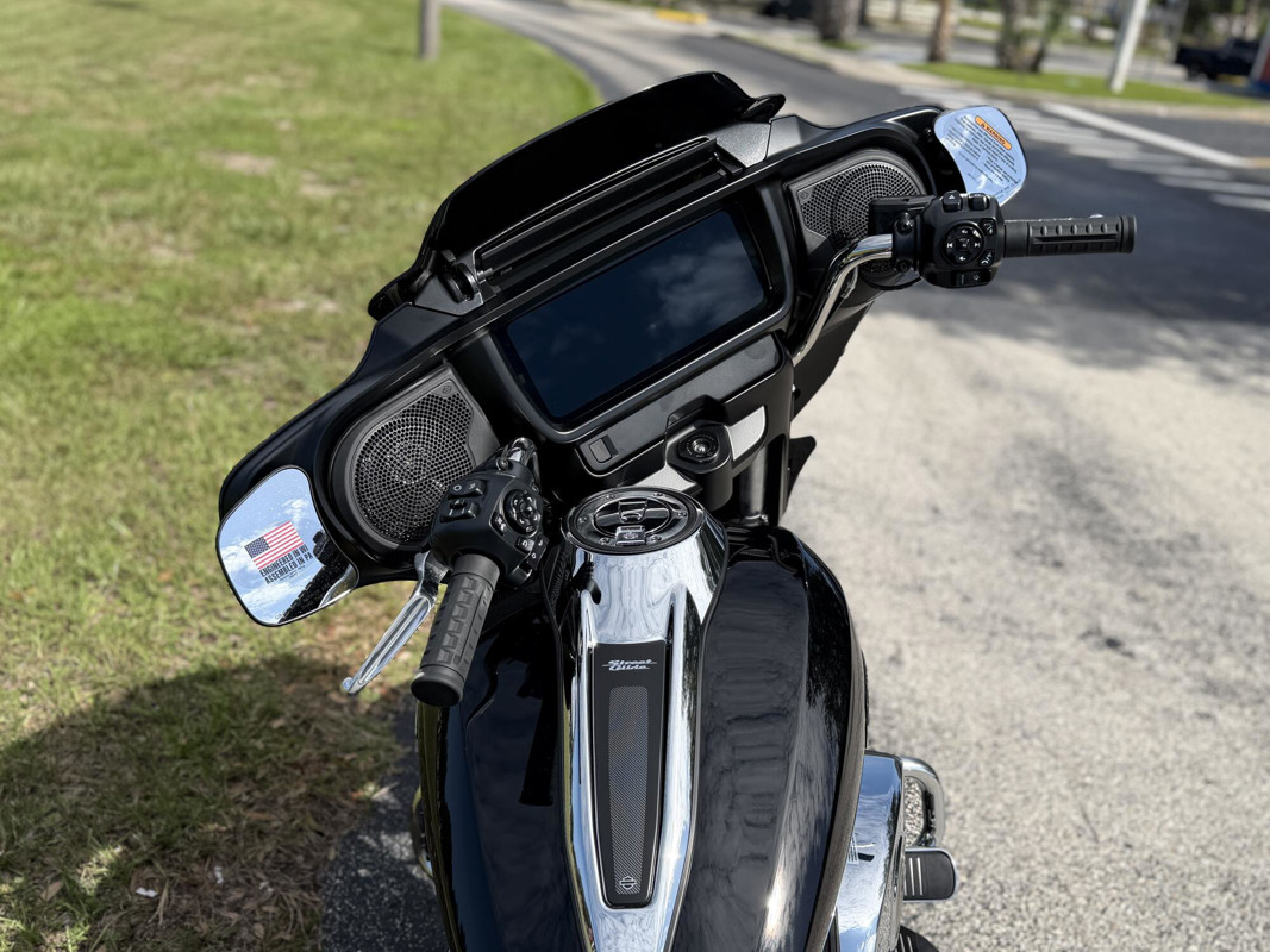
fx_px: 880
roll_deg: -8.1
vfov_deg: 56.8
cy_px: 476
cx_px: 635
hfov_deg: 71.6
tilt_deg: -26.2
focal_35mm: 24
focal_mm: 6.76
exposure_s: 1/4673
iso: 80
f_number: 1.78
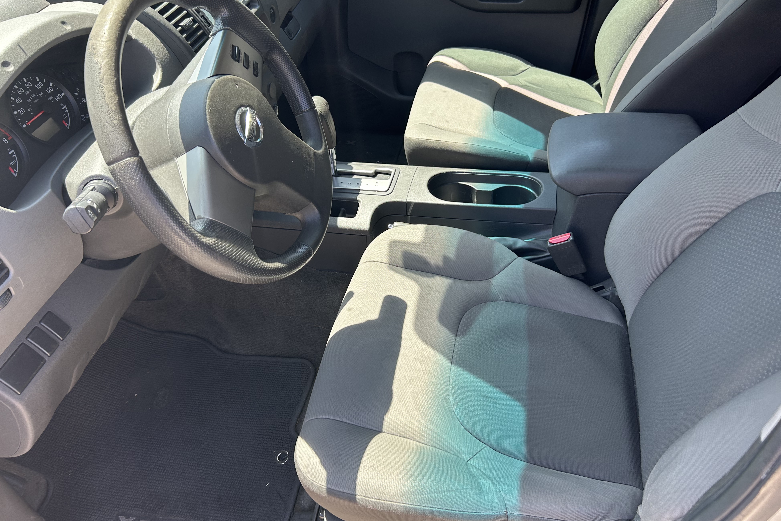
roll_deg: +3.0
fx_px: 607
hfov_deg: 65.5
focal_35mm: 28
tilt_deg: -41.1
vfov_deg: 46.4
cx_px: 398
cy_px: 240
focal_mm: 5.7
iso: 50
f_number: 1.5
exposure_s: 1/306
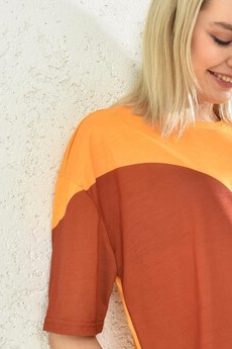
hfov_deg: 18.1
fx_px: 715
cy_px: 221
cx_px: 214
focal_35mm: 74
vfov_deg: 27.2
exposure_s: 1/160
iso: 100
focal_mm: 34
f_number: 7.1
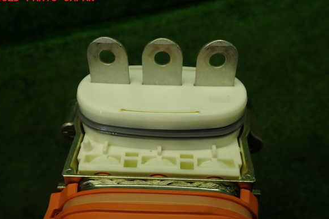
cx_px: 161
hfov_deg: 58.7
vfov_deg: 41.1
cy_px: 117
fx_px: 292
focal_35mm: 32
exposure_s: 1/100
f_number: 2.3
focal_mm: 5.4
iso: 100
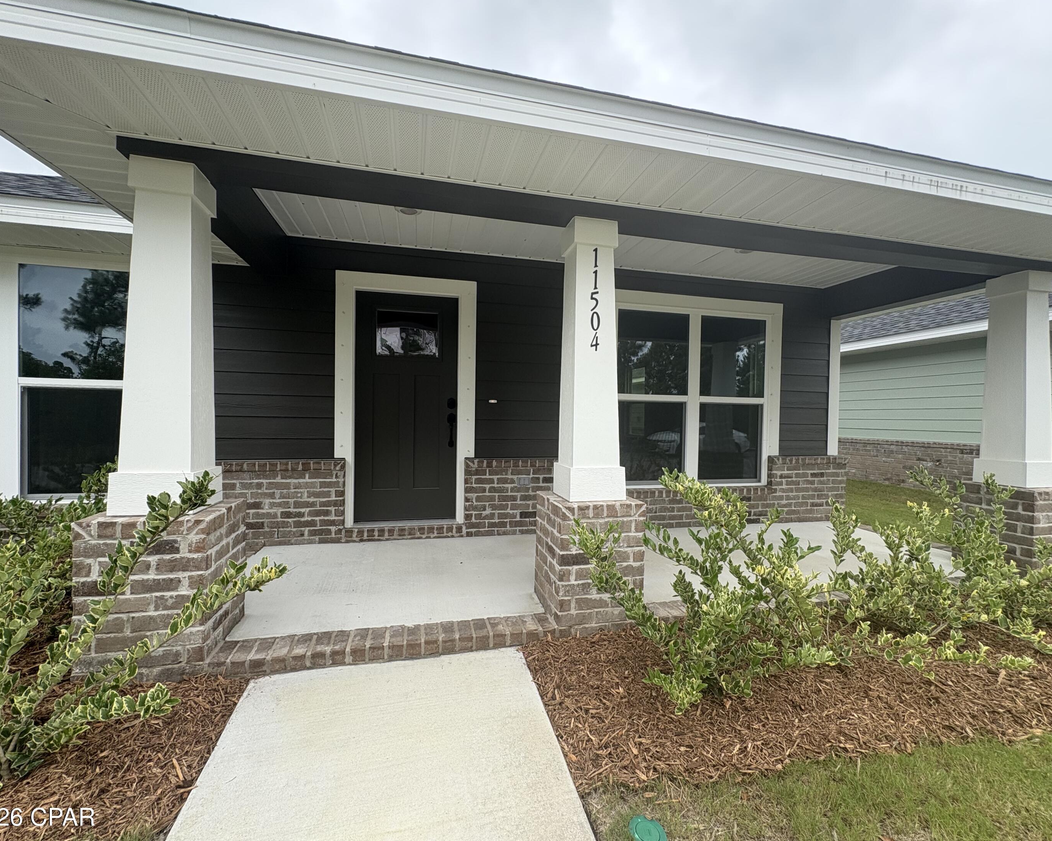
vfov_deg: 84.0
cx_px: 527
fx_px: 467
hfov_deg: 96.8
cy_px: 424
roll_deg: +0.3
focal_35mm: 15
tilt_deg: +0.4
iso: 40
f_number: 2.2
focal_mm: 2.22
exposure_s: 1/548
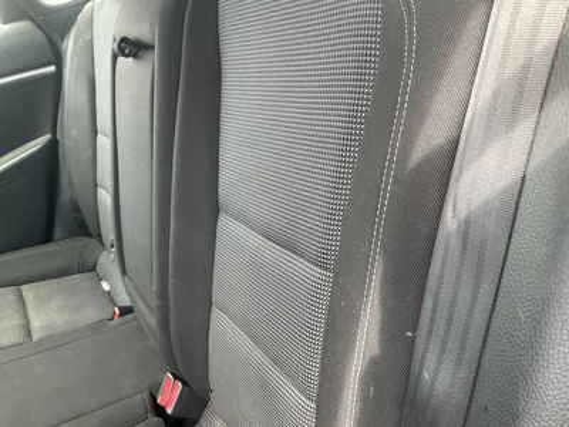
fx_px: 477
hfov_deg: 61.7
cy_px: 214
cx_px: 284
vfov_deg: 48.2
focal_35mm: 29
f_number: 1.8
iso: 64
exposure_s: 1/110
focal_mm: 3
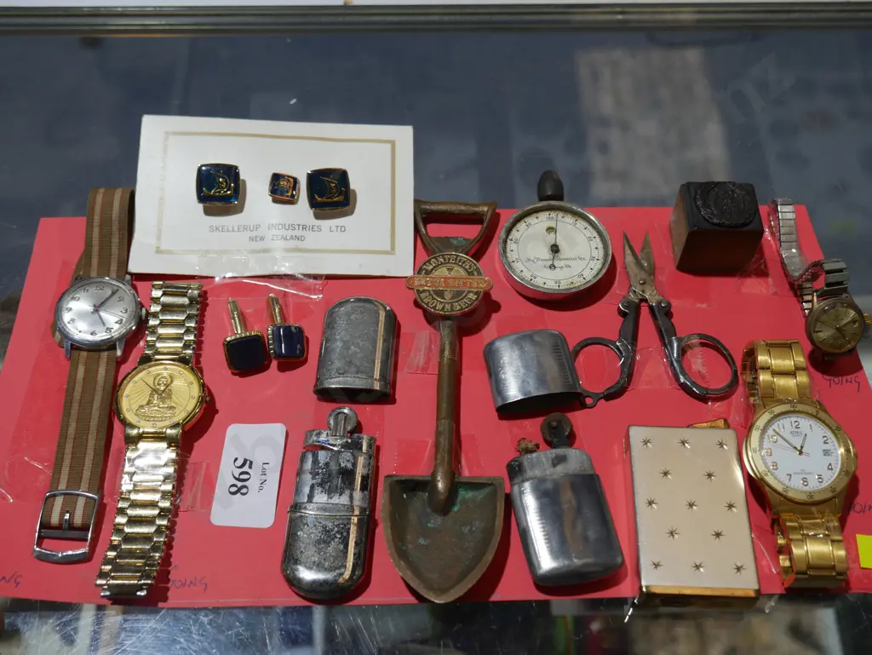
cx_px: 436
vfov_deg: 36.0
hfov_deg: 46.8
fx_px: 1008
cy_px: 328
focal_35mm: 40
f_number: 4.5
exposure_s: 1/100
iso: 200
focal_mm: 20
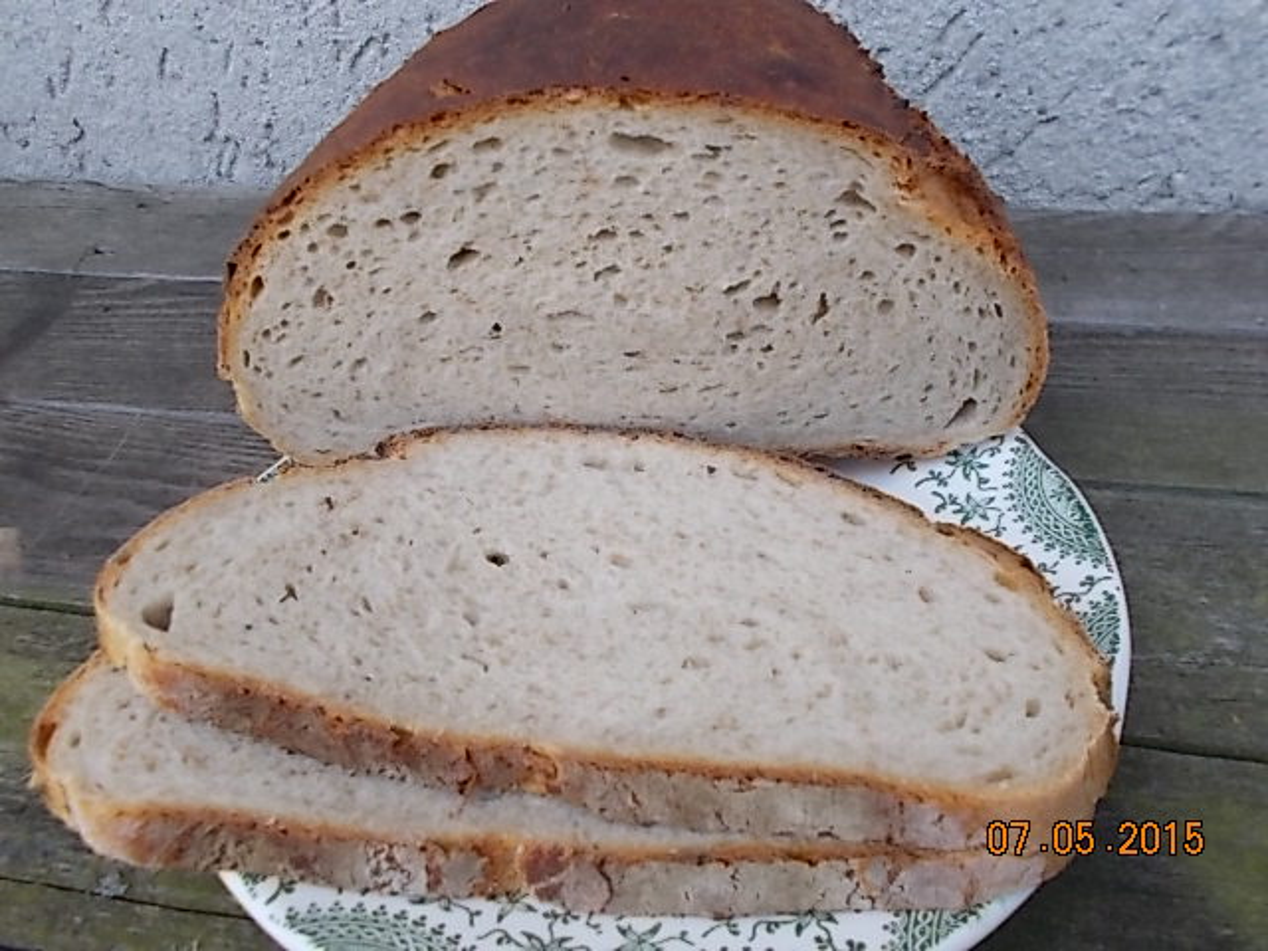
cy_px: 476
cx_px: 634
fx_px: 1099
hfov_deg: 60.0
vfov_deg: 46.8
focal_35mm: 30
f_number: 3.4
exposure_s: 1/160
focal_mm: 5.3
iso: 80
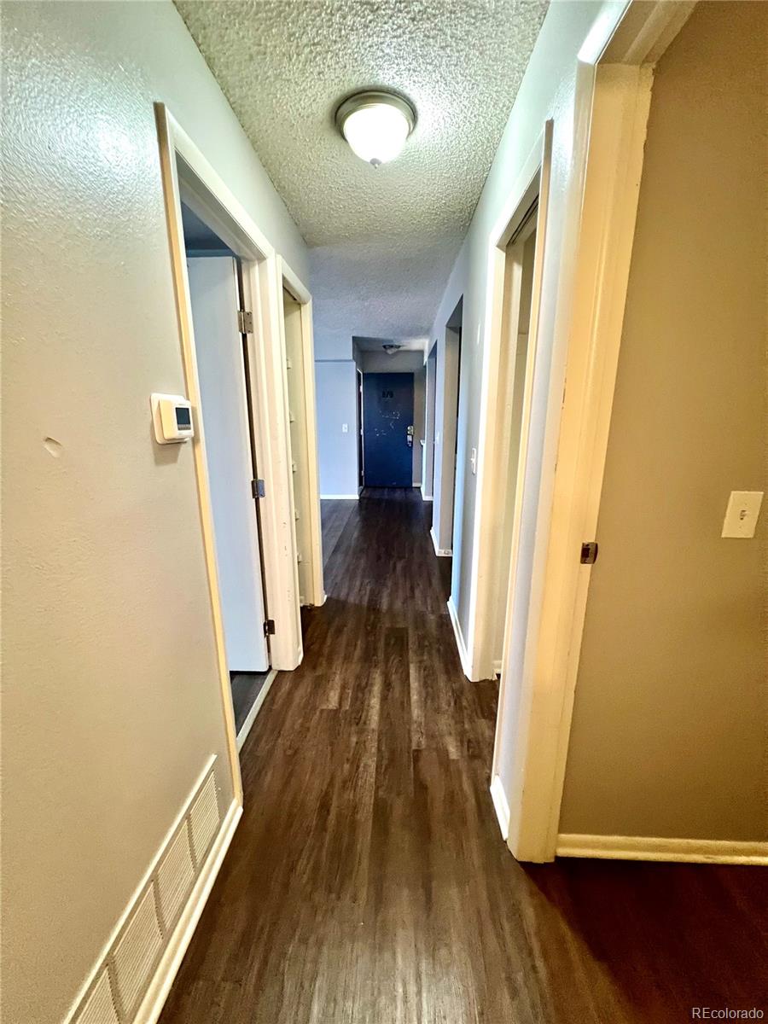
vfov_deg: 106.2
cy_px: 512
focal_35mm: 13
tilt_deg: -12.2
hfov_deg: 89.9
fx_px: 385
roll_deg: +1.9
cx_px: 384
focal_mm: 1.57
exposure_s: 1/60
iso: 400
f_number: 1.8
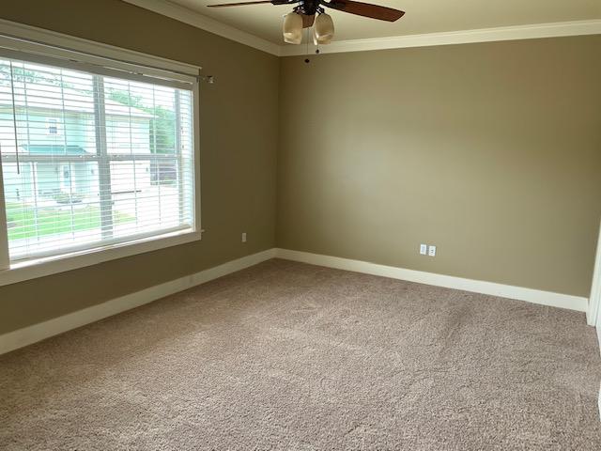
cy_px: 226
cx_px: 300
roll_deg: -2.2
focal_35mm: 26
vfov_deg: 53.1
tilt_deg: -9.8
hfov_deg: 67.3
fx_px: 451
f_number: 1.8
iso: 80
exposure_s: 1/121
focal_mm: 4.25
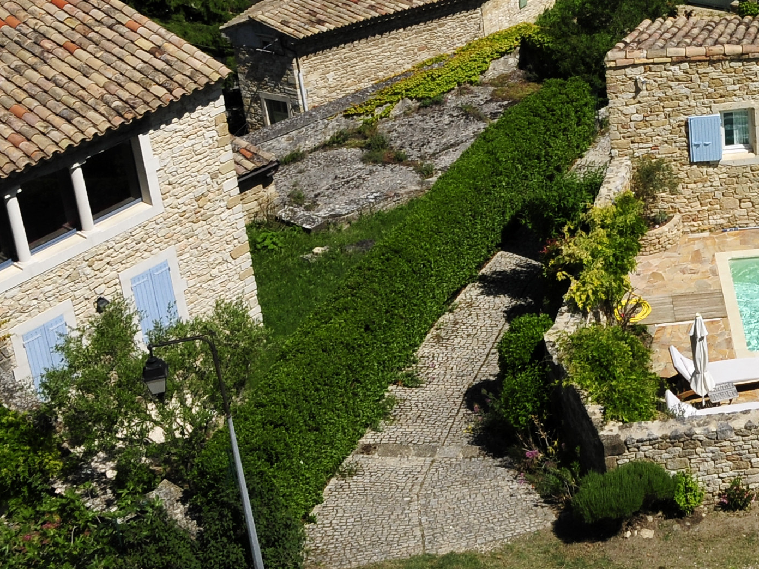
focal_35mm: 71
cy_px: -63
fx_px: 1557
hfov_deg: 25.8
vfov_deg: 19.8
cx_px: 779
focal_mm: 16
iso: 200
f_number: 10
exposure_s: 1/640
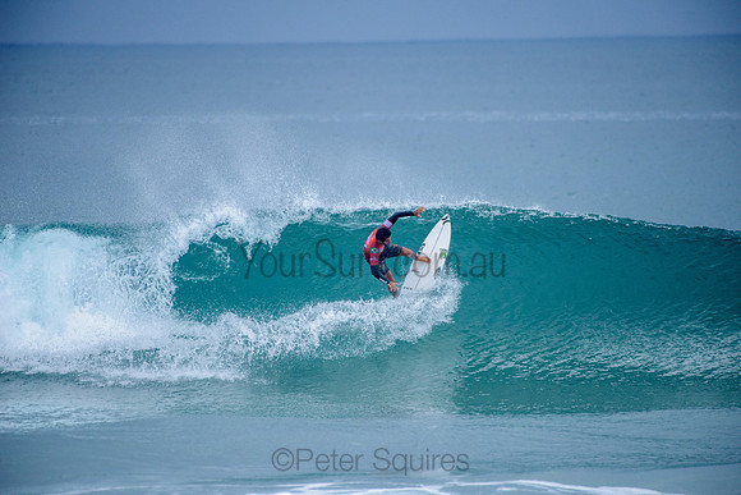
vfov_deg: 2.8
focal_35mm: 500
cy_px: 248
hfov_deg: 4.1
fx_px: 10294
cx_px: 370
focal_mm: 500
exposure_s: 1/2000
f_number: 5.6
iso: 450
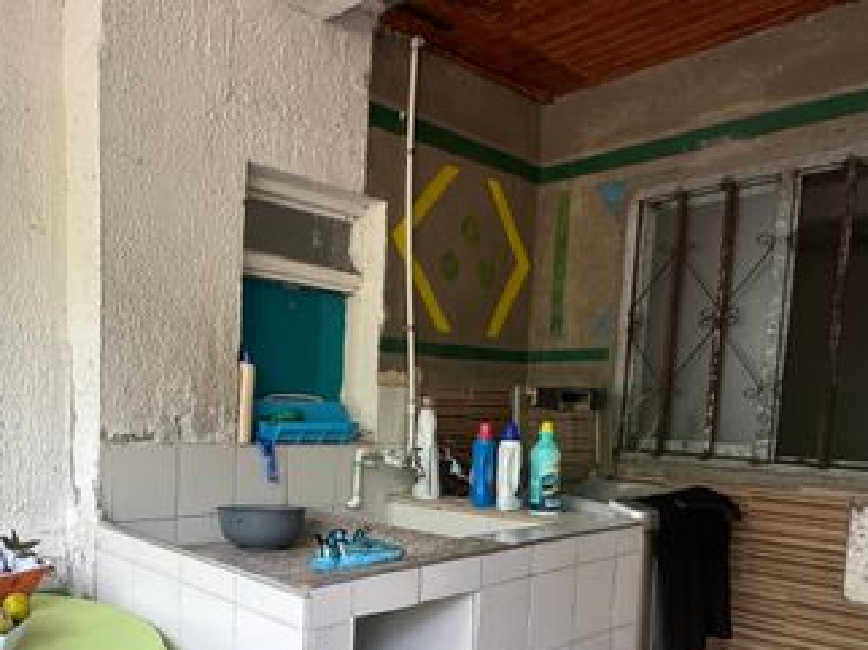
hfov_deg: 59.0
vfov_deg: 47.0
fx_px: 727
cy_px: 459
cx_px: 236
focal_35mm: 29
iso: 64
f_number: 2.2
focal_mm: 2.22
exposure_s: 1/99
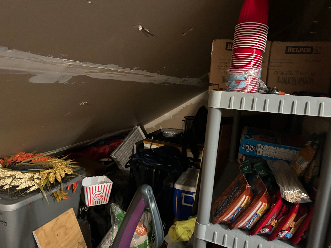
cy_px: 124
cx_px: 166
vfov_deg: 53.1
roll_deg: -3.0
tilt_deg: -7.1
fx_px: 249
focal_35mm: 26
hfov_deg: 67.3
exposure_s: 1/30
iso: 1000
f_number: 1.5
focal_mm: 5.7
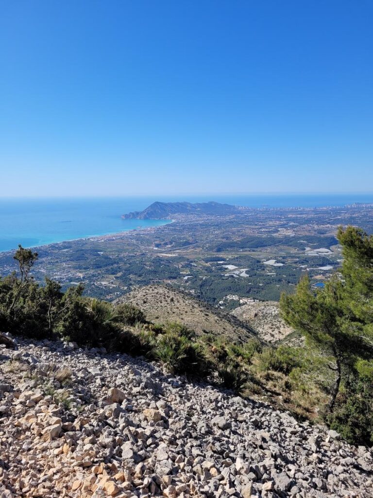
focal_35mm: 26
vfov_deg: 67.3
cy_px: 249
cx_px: 186
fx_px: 374
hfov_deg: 53.1
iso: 40
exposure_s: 1/2715
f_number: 1.8
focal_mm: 5.4
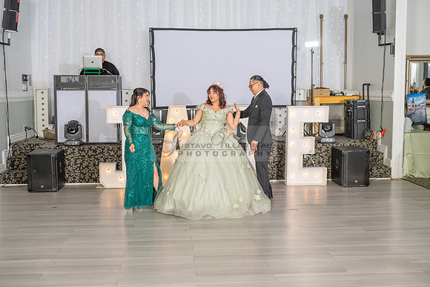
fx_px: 538
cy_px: 144
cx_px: 215
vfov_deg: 29.9
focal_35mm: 45
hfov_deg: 43.6
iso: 500
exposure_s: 1/160
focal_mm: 45
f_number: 3.5
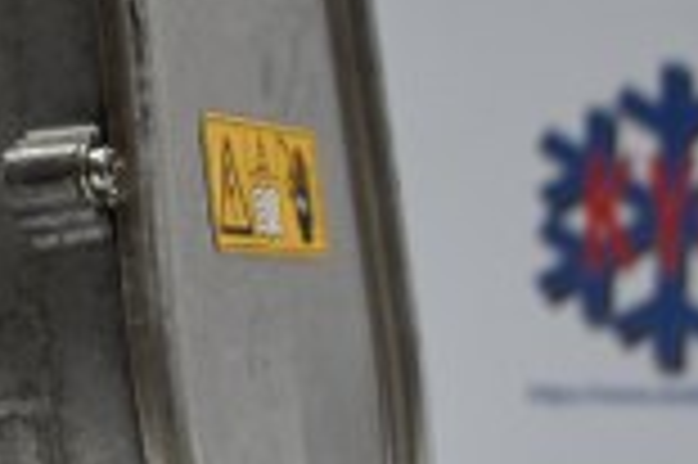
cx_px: -495
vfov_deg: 8.6
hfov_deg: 12.0
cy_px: 144
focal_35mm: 160
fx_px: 3098
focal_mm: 27.5
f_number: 4.5
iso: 400
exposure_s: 1/40
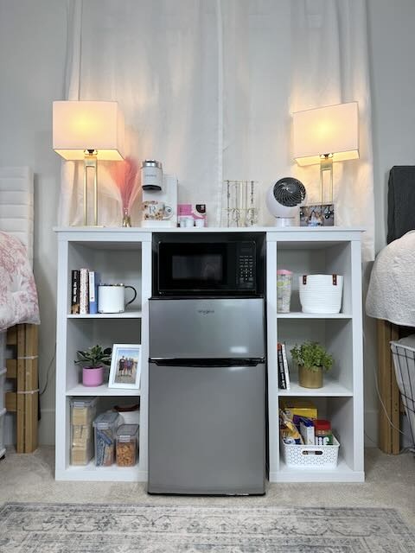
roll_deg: -0.3
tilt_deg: +1.4
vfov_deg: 71.6
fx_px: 384
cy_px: 276
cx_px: 208
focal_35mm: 24
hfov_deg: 56.8
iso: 64
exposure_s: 1/194
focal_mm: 6.76
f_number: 1.78
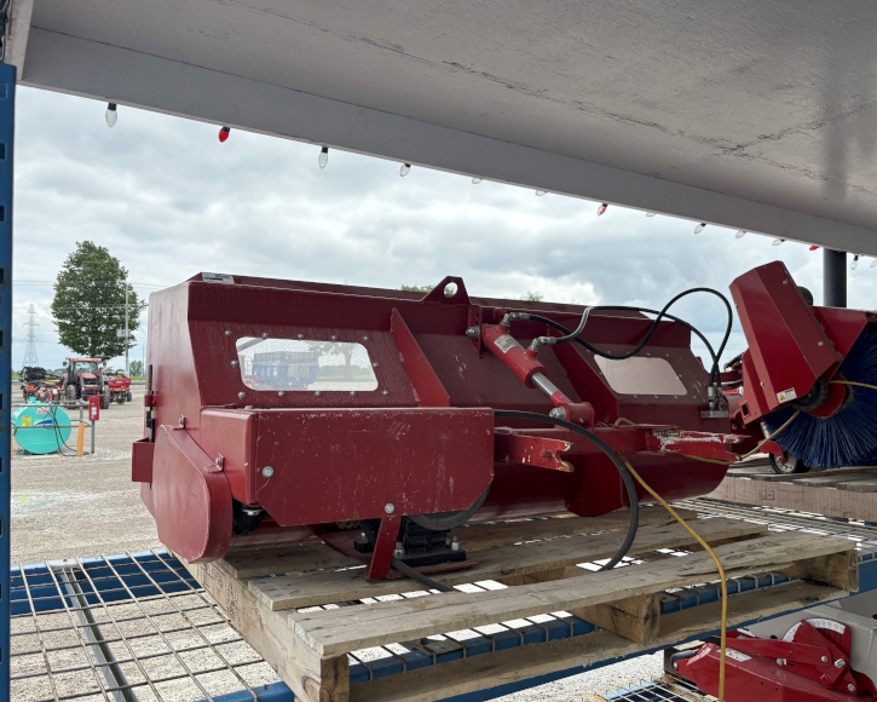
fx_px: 727
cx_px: 467
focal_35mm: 28
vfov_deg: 51.5
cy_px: 350
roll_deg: -0.2
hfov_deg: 62.2
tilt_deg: +1.6
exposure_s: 1/880
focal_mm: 5.96
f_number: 1.6
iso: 50
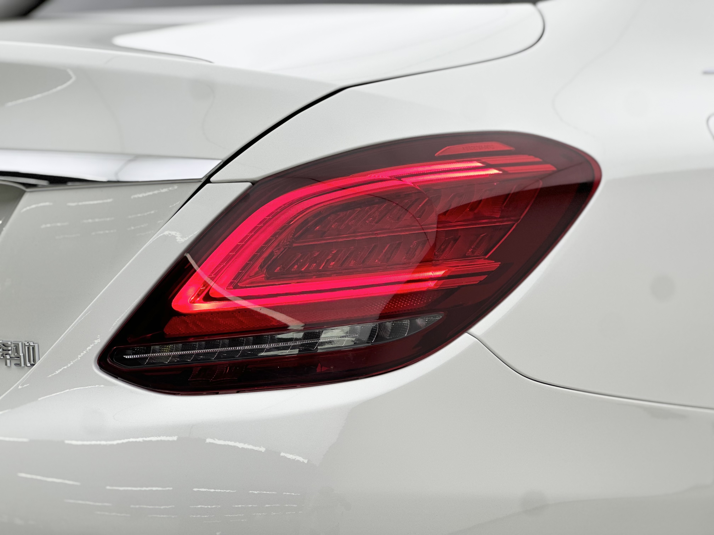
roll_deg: +0.4
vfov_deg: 19.1
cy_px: 268
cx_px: 357
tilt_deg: -4.2
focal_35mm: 77
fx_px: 1588
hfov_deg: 25.3
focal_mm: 9
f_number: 2.8
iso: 50
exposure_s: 1/100
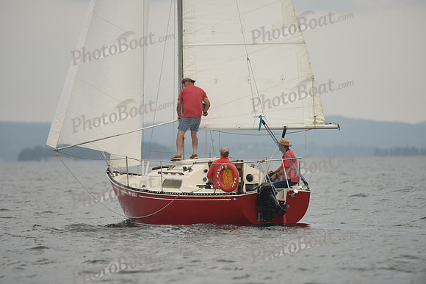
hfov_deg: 5.2
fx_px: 4734
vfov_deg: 3.4
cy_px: 142
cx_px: 213
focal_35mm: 400
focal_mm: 400
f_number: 4.5
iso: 250
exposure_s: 1/800
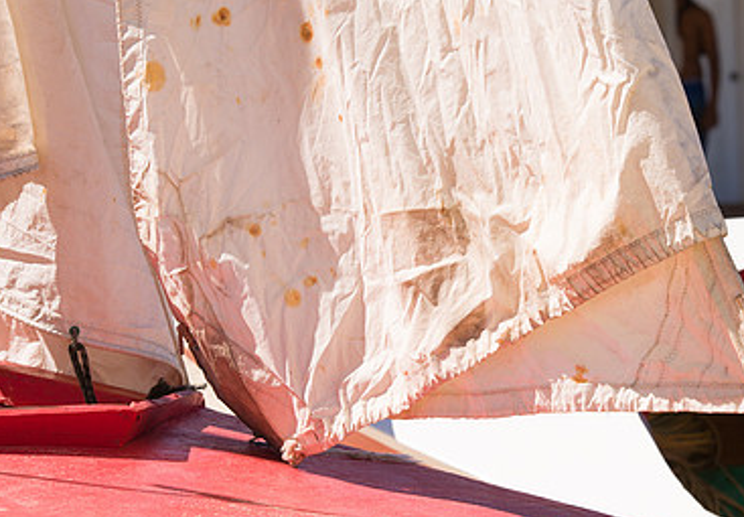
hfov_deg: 10.6
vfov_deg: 7.4
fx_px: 3999
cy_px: 342
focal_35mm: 191
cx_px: 537
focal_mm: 105
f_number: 8
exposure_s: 1/400
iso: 100
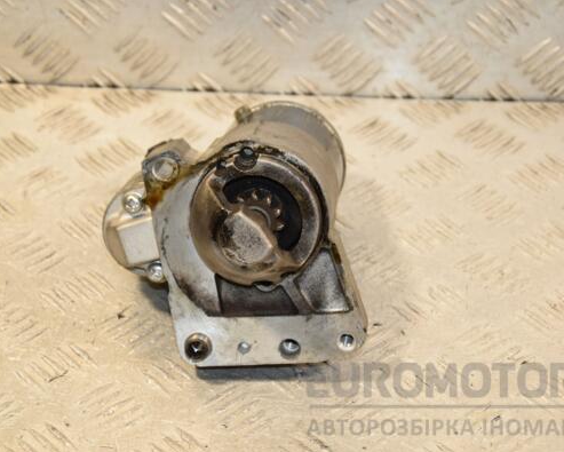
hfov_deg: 17.0
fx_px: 1887
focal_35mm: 113
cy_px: 228
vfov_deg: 13.7
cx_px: 285
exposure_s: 1/200
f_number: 6.3
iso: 800
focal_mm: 66
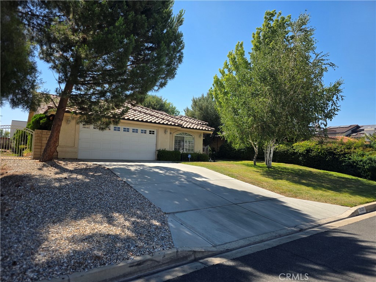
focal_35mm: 23
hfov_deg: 73.9
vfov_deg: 58.9
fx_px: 250
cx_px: 188
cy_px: 141
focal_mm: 6.3
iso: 80
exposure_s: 1/3211
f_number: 1.7
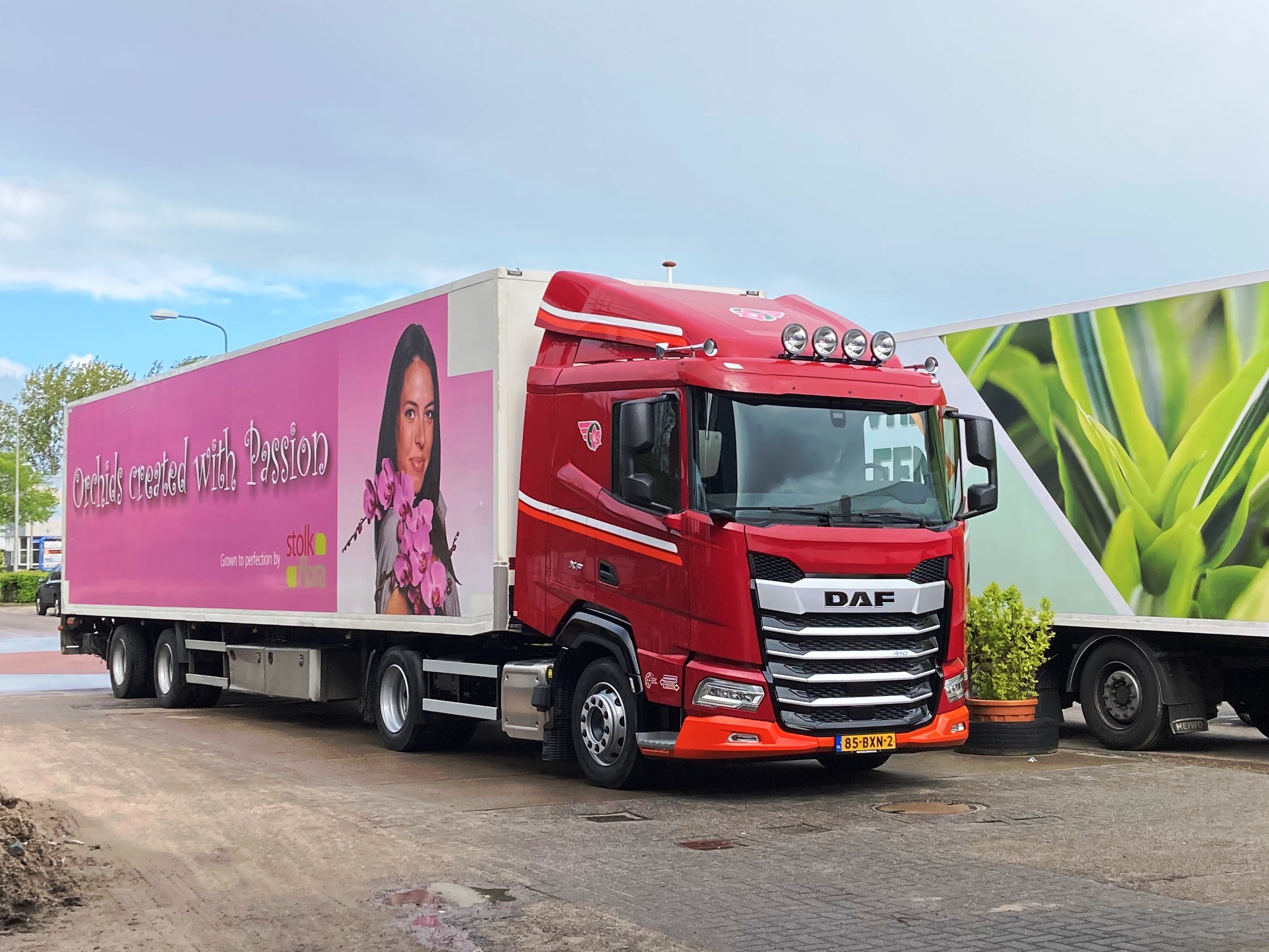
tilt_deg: +5.3
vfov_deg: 49.8
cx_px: 634
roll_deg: +0.3
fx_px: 1027
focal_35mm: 28
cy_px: 476
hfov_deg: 63.4
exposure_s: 1/1312
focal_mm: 3.99
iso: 20
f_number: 1.8
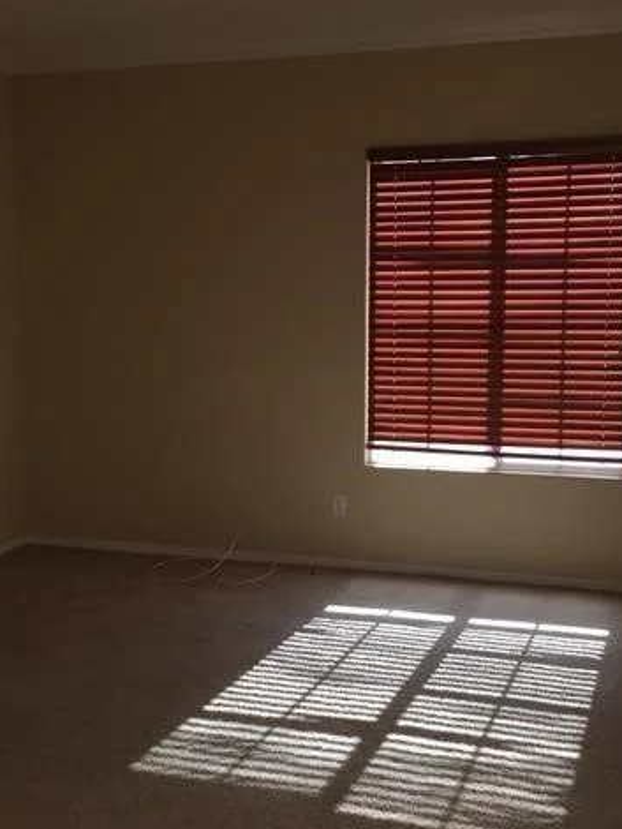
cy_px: 427
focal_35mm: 37
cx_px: 367
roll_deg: +0.3
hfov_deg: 38.6
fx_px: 886
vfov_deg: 50.1
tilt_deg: -5.7
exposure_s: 1/30
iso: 32
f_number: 2.2
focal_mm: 4.15
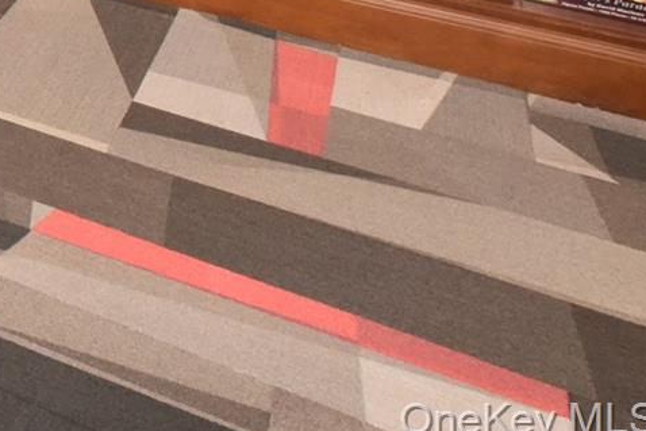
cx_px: -710
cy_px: -472
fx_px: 1077
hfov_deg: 18.2
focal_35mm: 60
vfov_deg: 16.3
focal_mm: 14
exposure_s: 1/40
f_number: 13
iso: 2500
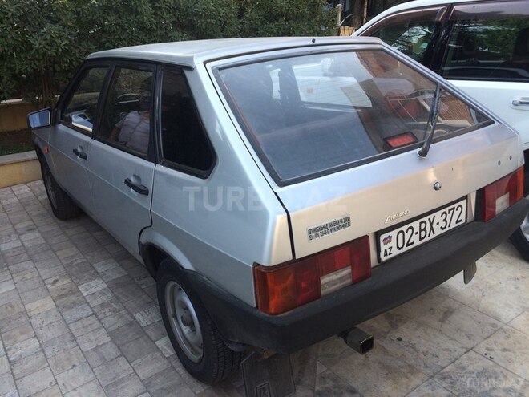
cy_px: 198
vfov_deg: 48.2
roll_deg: +0.7
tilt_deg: -14.4
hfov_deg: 61.7
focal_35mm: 29
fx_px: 443
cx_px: 264
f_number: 2.2
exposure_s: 1/423
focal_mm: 4.15
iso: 32
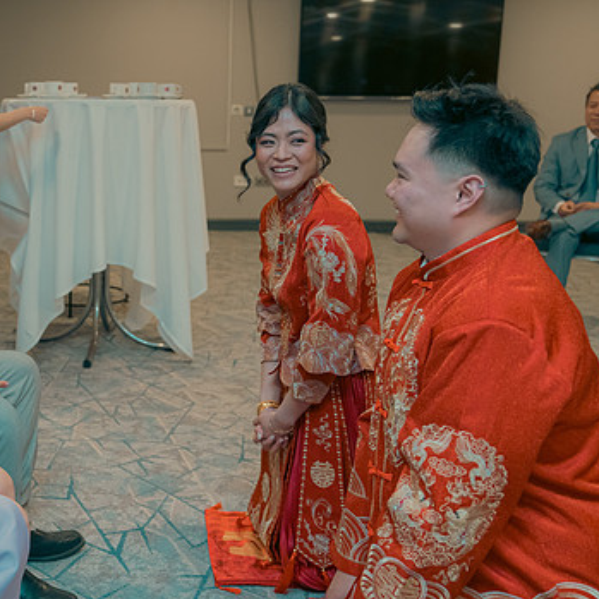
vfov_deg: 35.4
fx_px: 940
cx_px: 113
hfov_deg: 34.2
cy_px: 291
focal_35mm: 48
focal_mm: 34
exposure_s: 1/160
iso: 2500
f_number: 3.5
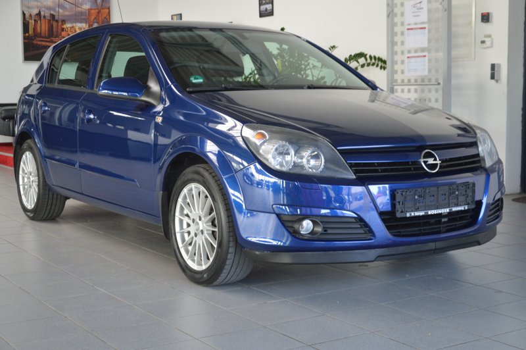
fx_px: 832
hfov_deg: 35.1
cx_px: 263
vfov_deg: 23.7
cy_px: 175
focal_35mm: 57
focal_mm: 38
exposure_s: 1/50
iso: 400
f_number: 4.5
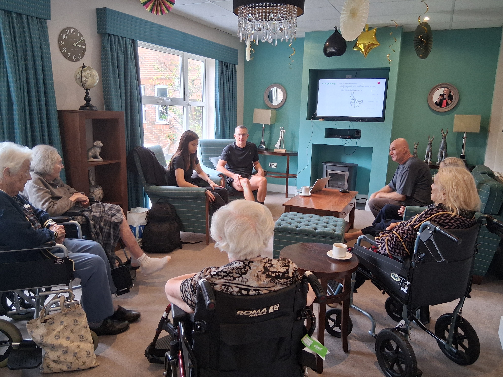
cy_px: 188
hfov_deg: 67.3
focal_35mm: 26
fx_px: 378
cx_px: 252
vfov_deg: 53.1
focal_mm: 3.98
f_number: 1.8
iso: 320
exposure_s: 1/50
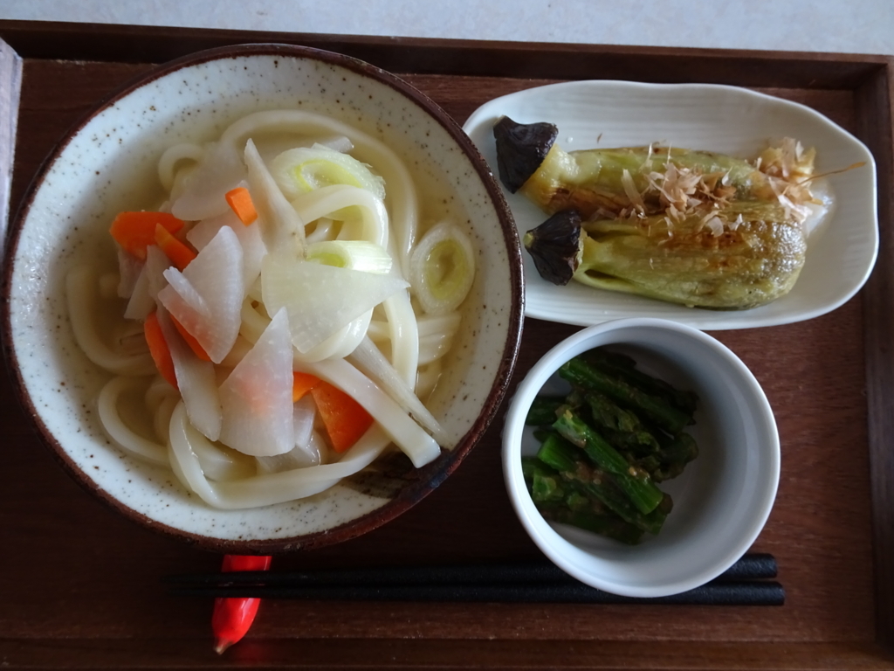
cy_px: 336
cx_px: 447
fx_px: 620
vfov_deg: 56.8
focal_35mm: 24
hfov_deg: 71.6
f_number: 3.5
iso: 250
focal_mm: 4.1
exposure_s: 1/30
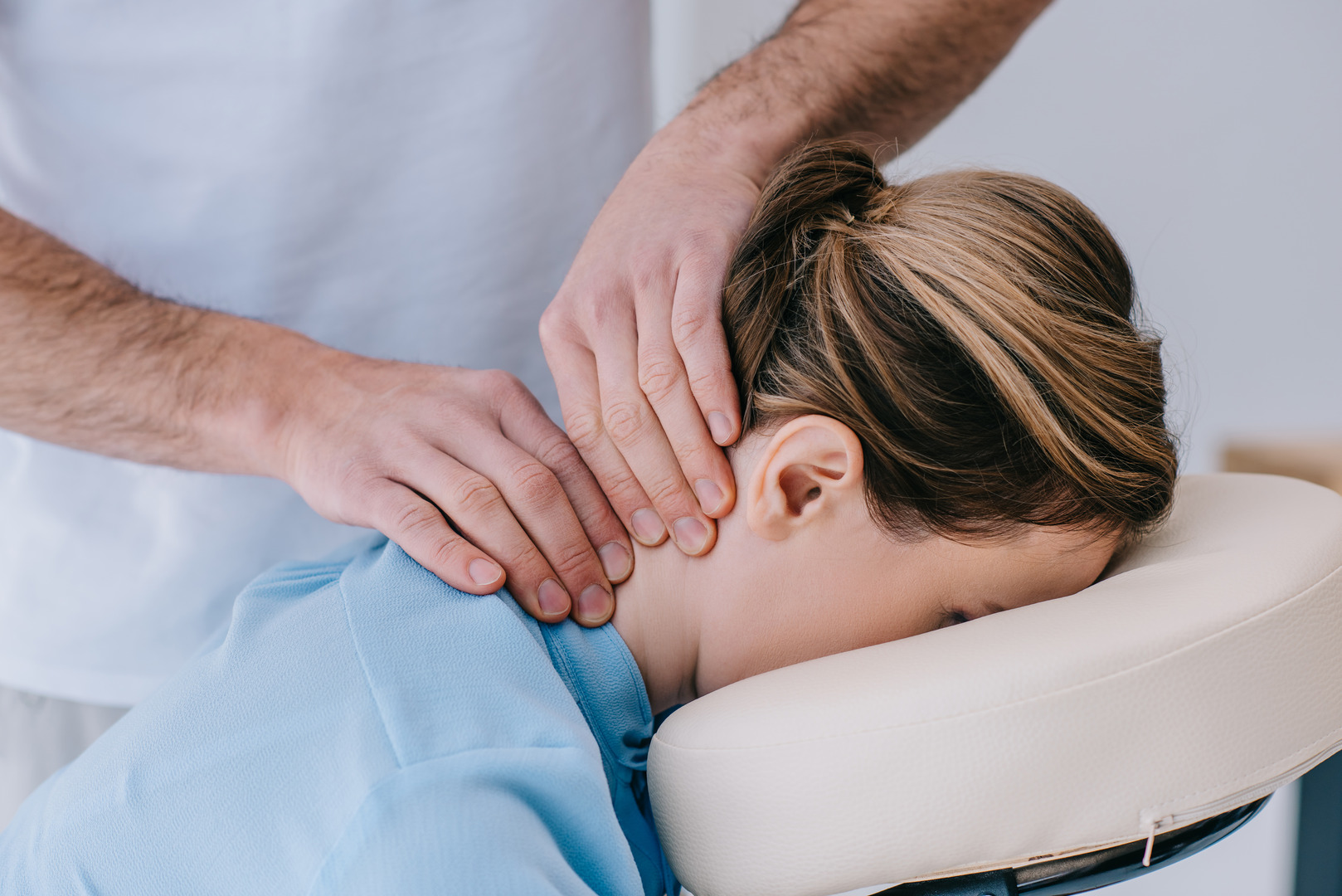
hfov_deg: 23.9
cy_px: 448
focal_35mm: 85
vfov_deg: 16.1
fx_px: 3170
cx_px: 671
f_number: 3.5
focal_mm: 85
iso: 160
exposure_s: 1/160
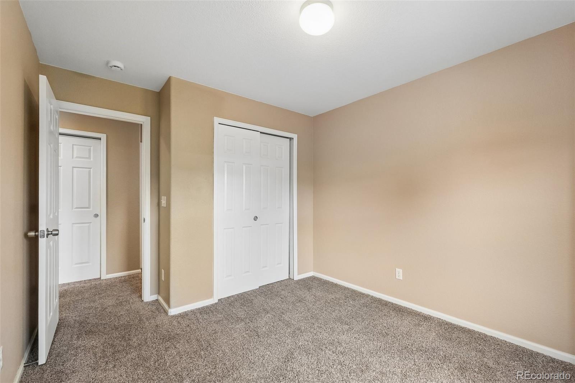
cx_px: 288
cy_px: 192
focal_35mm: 15
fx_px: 240
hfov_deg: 100.4
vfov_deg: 77.3
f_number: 9
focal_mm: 10
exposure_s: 1/15
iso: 640
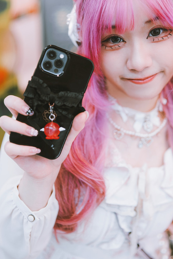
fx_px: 397
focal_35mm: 55
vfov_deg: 36.1
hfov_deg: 24.5
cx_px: 108
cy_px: 102
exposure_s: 1/500
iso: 100
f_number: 1.4
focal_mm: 35
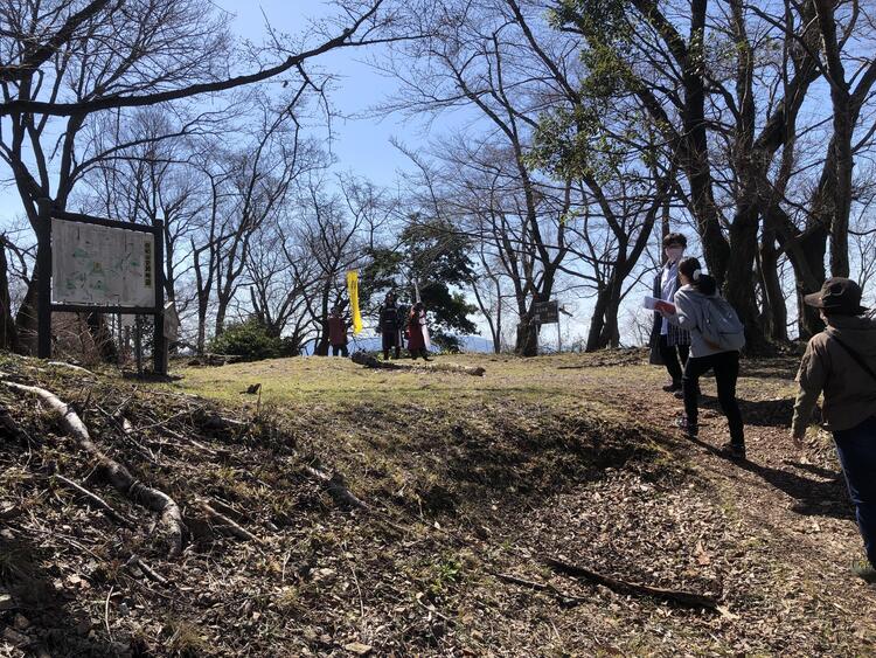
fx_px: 709
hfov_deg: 63.4
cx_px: 438
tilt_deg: +5.3
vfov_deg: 49.8
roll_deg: +3.4
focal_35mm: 28
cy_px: 329
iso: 20
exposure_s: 1/1453
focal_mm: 3.99
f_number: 1.8
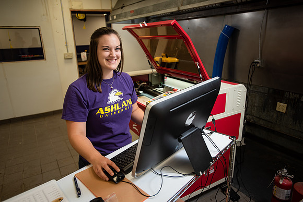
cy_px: 101
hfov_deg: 71.5
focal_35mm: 25
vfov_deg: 51.3
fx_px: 210
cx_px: 152
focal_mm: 25
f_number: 3.5
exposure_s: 1/200
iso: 400
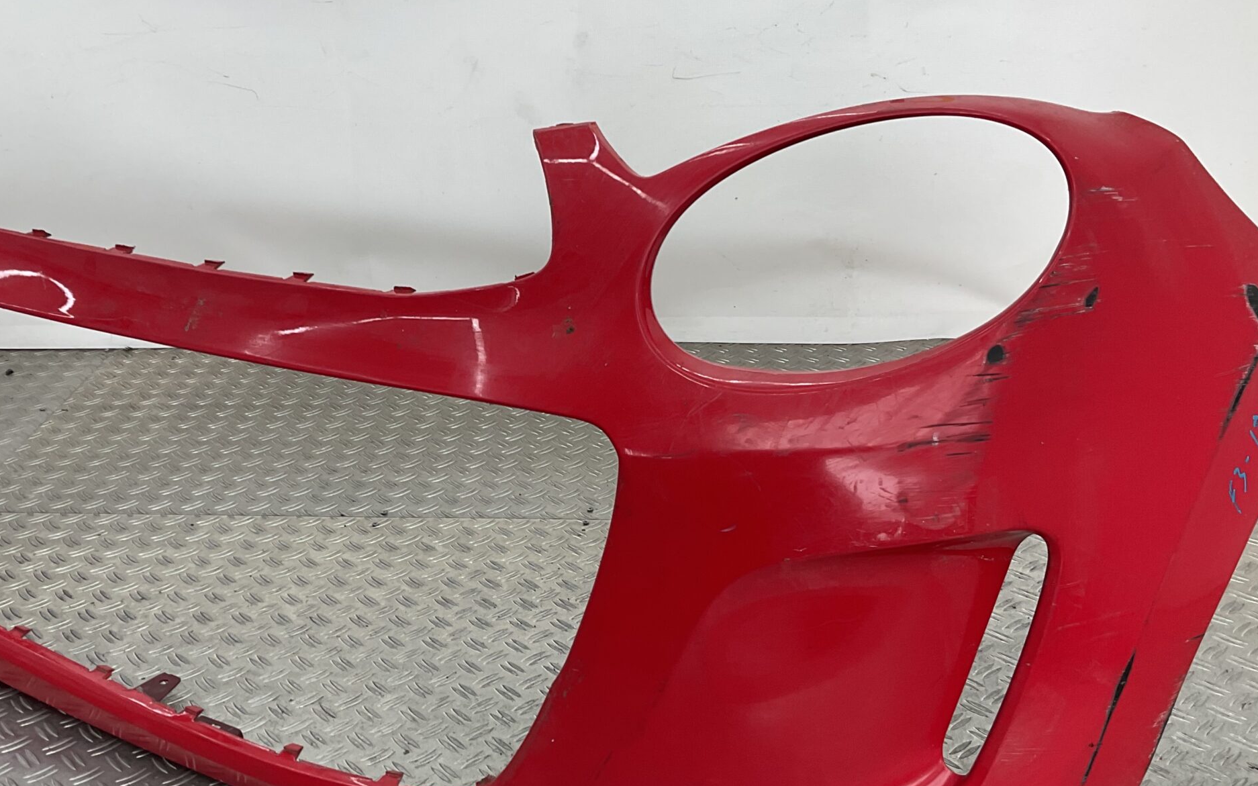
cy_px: 427
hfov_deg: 46.8
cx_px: 481
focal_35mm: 42
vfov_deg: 30.5
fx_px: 1440
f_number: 1.8
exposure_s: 1/120
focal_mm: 3
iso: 20
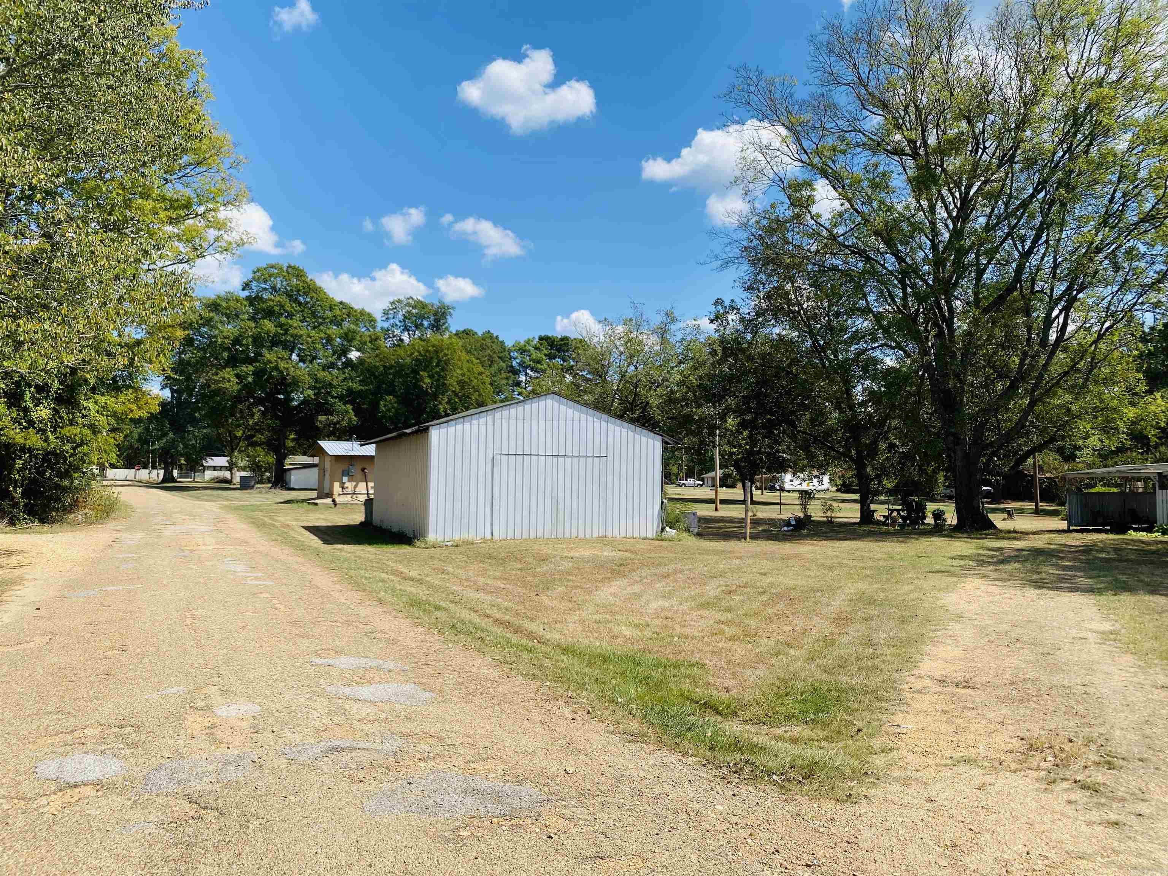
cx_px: 584
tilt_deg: +3.4
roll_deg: -0.3
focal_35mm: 26
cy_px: 438
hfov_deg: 67.3
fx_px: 877
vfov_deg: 53.1
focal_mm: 4.25
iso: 32
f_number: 1.8
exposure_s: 1/2625
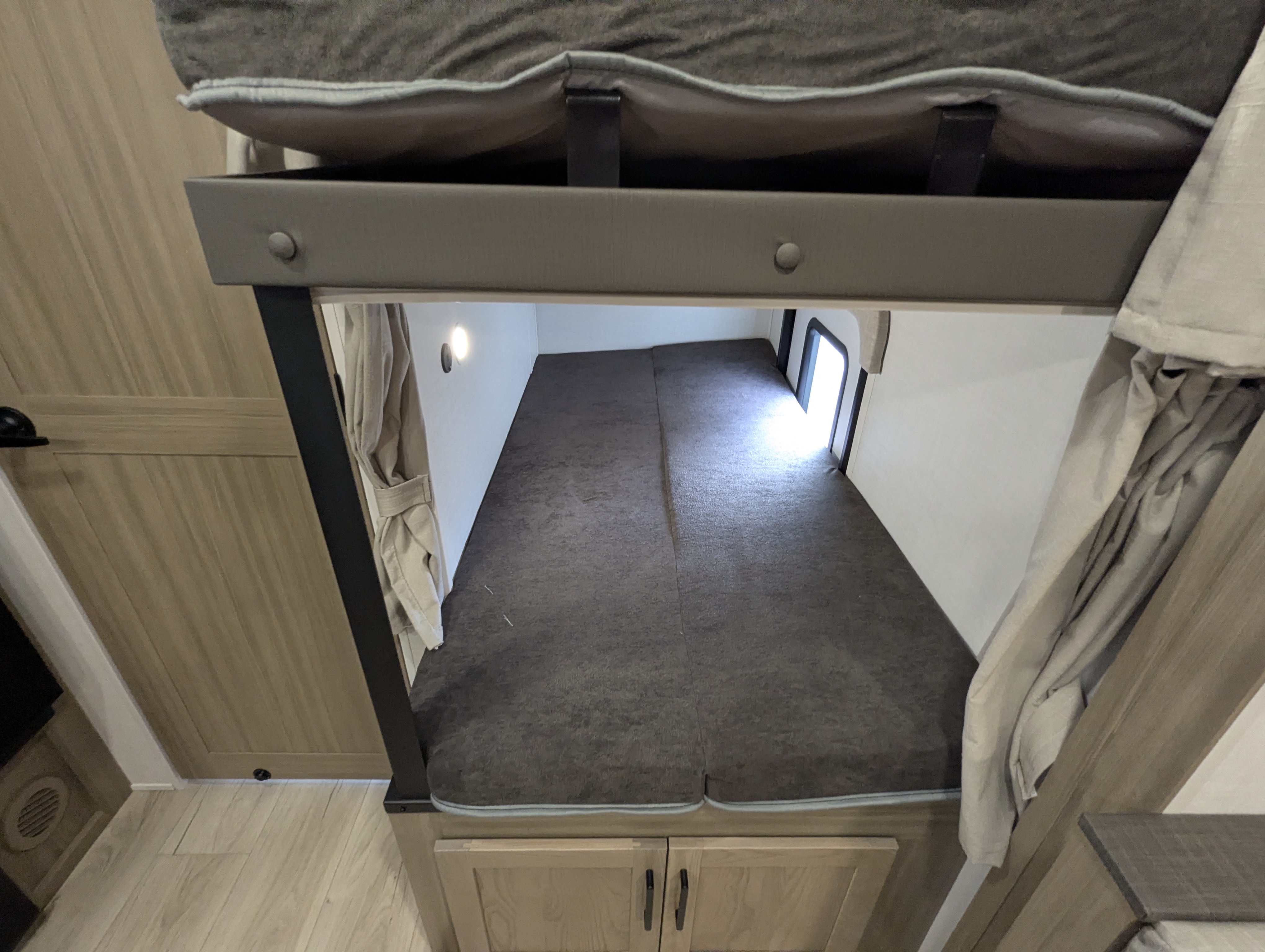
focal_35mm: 16
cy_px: 476
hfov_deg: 94.4
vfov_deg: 78.2
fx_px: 586
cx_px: 632
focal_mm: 2.35
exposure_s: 1/75.8
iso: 298
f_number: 2.2
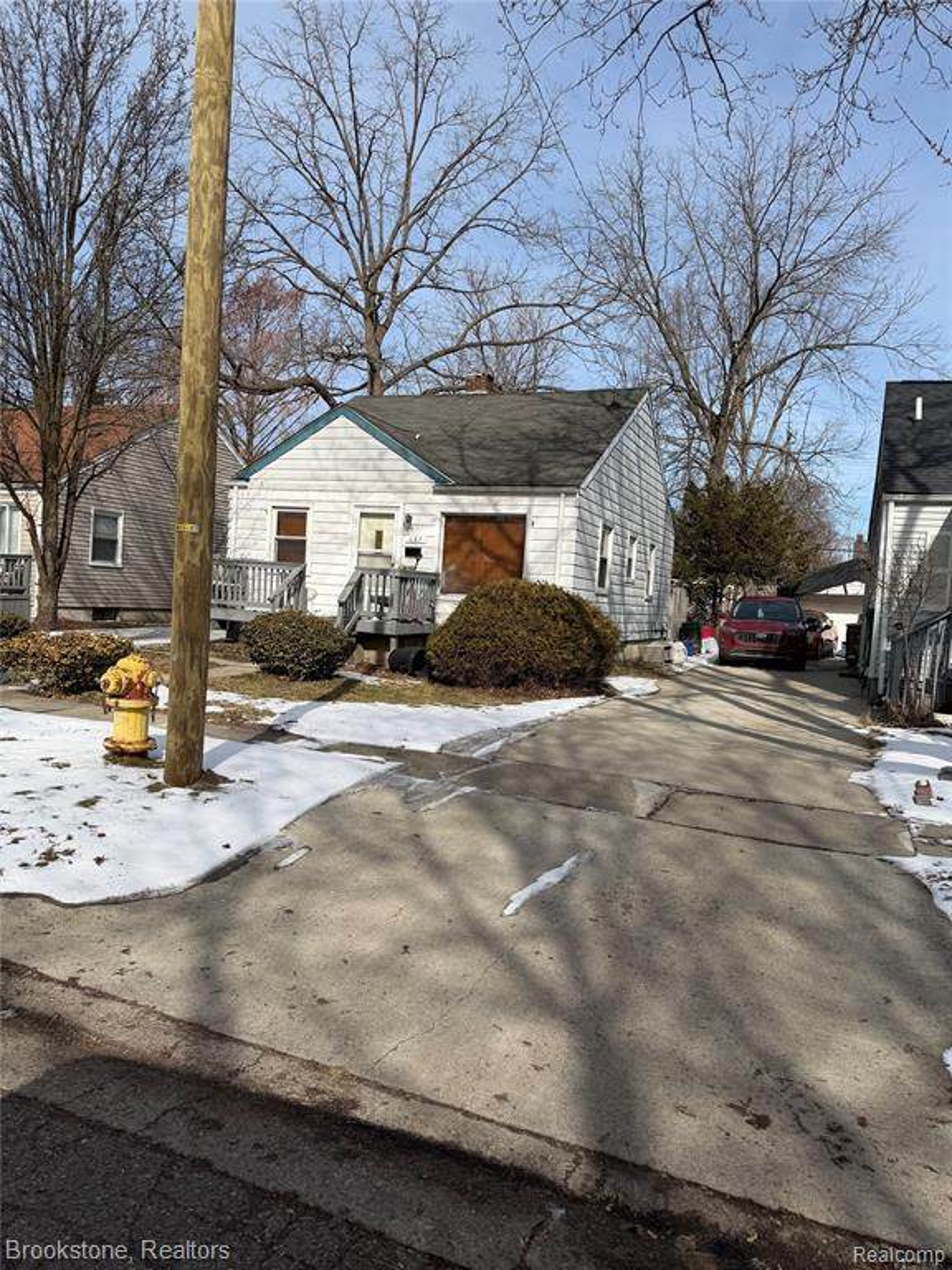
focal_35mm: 24
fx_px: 880
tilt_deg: -2.3
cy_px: 635
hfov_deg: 56.8
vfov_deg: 71.6
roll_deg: -2.6
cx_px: 476
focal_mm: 6.76
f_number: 1.78
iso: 80
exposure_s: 1/6711
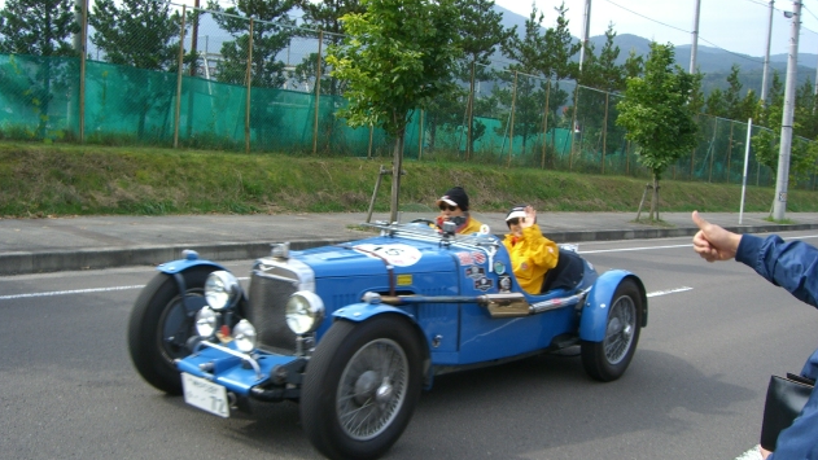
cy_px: 258
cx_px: 406
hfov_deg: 48.4
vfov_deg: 28.3
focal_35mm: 42
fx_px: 911
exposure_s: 1/200
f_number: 4.3
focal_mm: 6.2
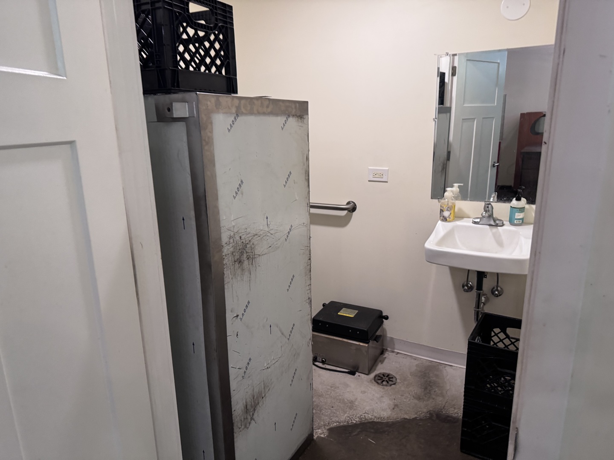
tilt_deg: -11.4
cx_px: 307
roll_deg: +1.2
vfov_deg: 56.8
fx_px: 426
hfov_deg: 71.6
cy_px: 230
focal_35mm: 24
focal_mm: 6.76
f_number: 1.78
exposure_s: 1/60
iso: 400
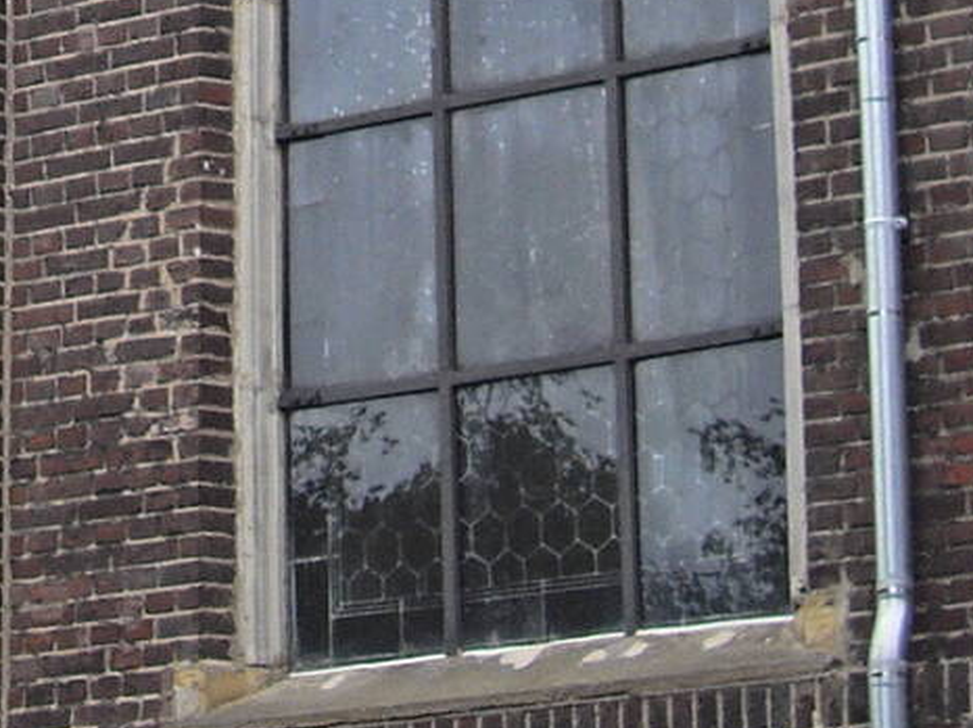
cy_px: -756
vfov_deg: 6.9
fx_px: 5844
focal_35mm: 208
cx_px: -349
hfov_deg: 9.3
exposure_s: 1/500
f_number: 2.8
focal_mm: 7.9
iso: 50
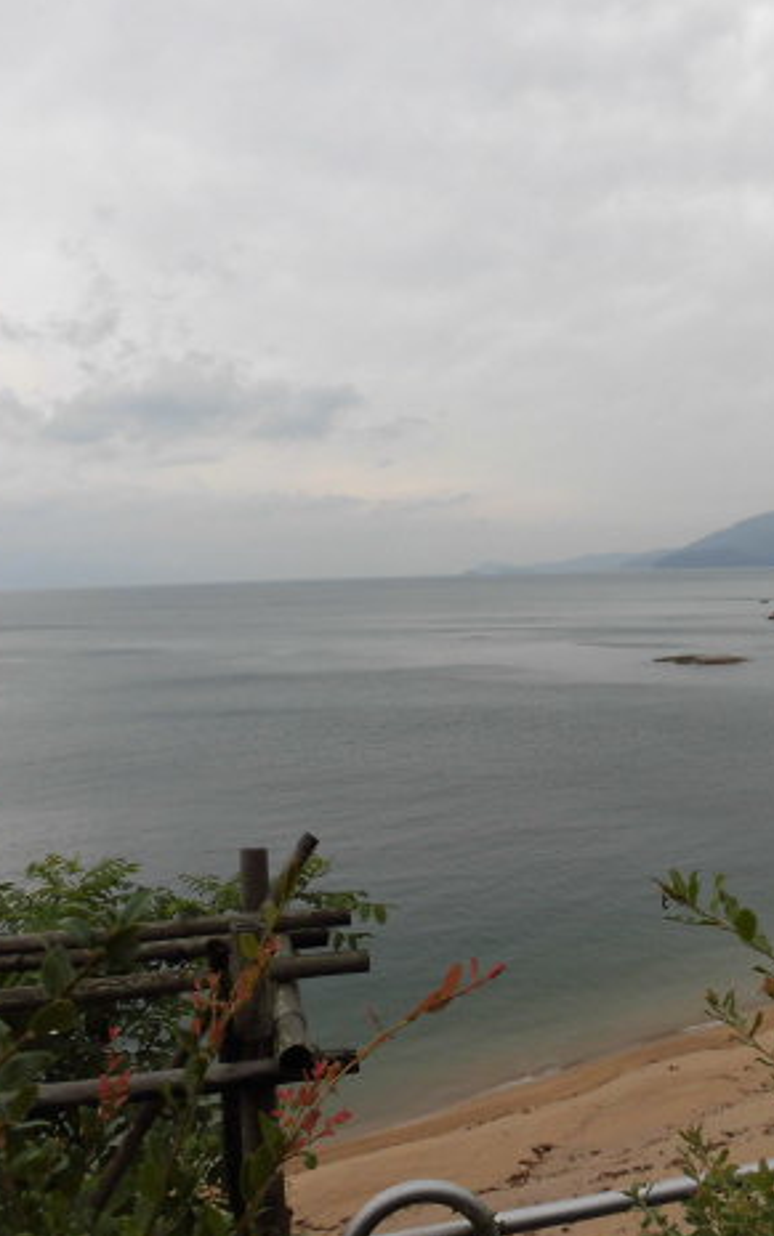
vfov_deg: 55.3
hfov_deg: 35.3
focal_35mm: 35
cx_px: 598
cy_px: 617
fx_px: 1180
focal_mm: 4.3
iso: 100
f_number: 3.1
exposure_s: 1/250
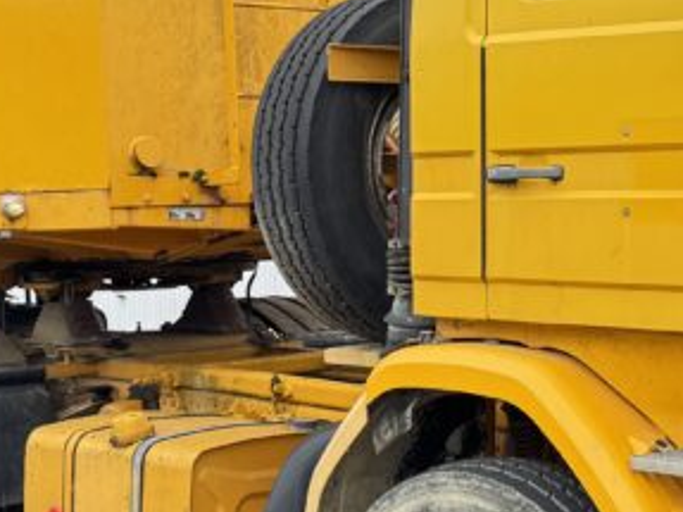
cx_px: 424
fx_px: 1321
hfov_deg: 28.9
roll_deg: +0.1
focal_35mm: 67
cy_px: 217
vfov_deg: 21.9
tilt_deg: -0.3
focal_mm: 6.76
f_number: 1.78
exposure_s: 1/349
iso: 80
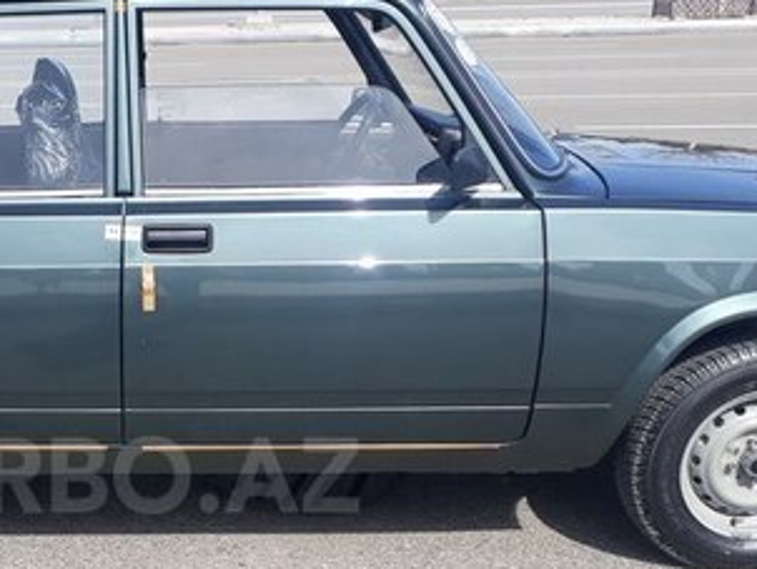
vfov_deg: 24.4
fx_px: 1291
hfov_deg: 31.4
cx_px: 103
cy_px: 475
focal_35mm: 59
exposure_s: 1/1000
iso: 40
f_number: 1.9
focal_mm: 3.6
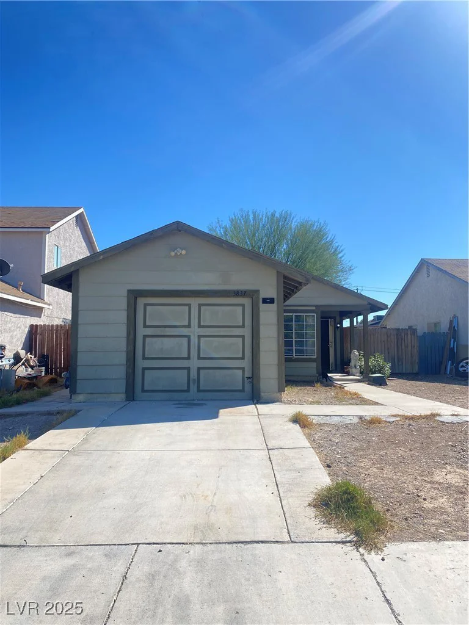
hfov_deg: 53.1
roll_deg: -0.5
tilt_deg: +5.6
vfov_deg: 67.3
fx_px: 470
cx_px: 234
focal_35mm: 26
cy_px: 312
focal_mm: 4.25
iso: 32
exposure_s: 1/1543
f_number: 1.8
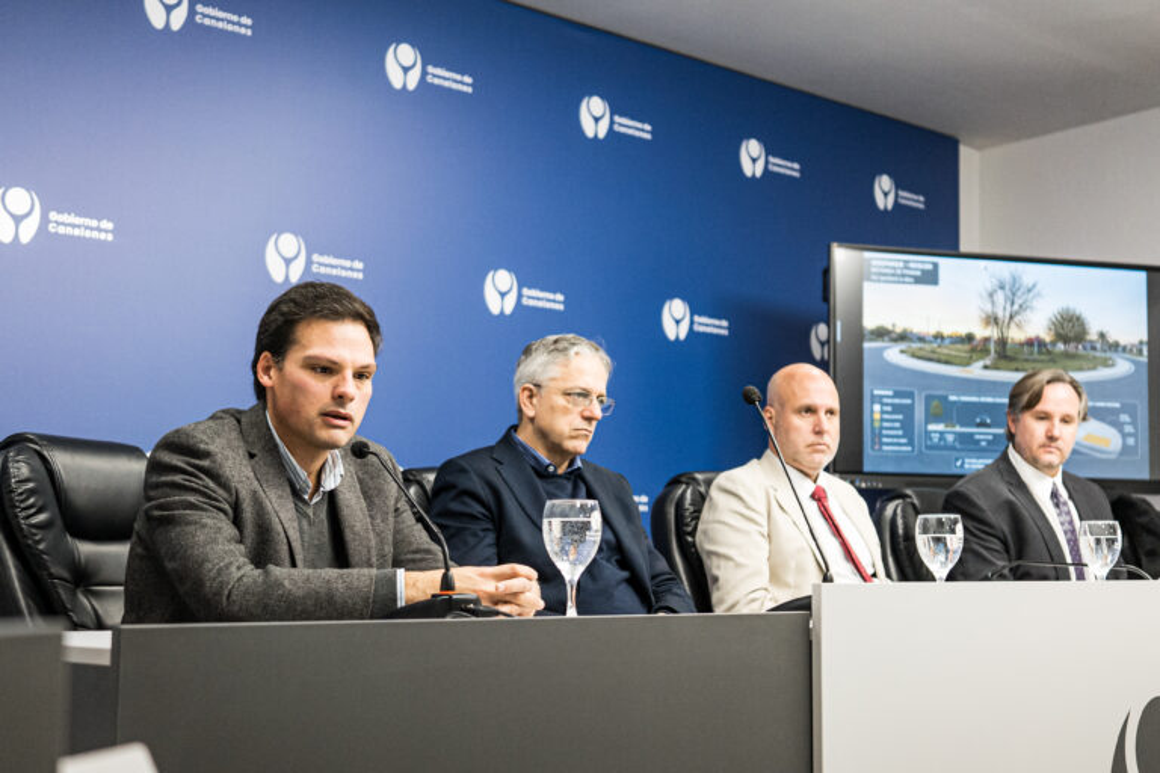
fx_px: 1675
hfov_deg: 38.2
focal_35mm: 52
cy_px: 386
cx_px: 580
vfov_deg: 26.0
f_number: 2.8
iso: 2000
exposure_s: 1/400
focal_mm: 35
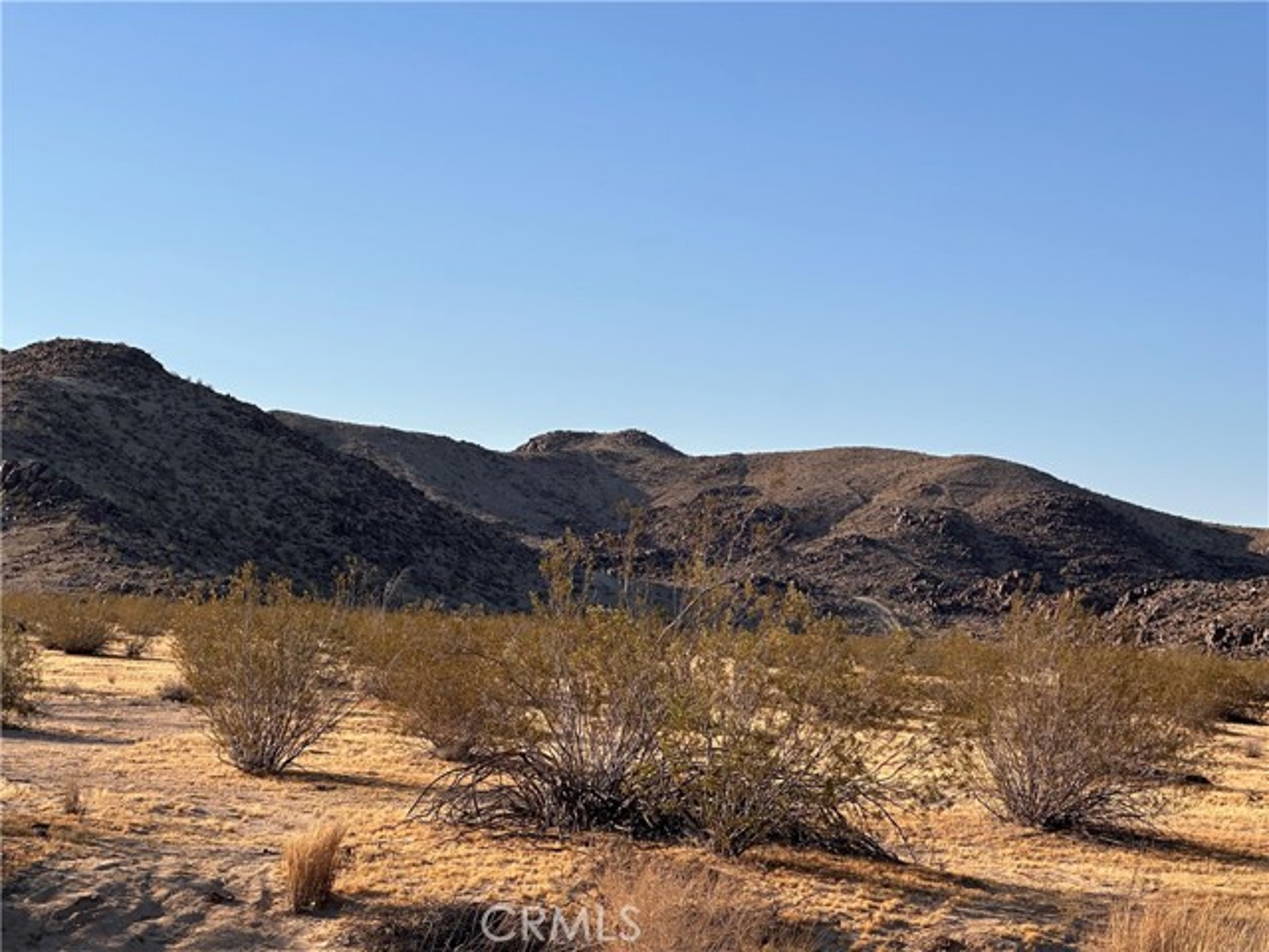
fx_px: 2823
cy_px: 476
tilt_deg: +2.4
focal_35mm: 77
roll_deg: -2.2
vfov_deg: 19.1
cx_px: 634
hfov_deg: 25.3
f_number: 2.8
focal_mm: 9
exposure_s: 1/935
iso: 32
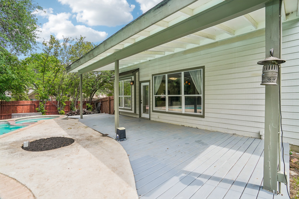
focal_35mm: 16
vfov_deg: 73.7
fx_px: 133
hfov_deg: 96.7
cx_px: 150
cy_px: 100
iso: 200
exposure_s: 1/200
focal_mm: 16
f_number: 8
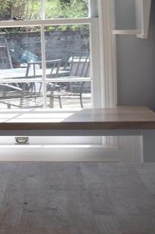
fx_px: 647
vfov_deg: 20.2
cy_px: 44
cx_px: -152
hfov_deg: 12.2
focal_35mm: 100
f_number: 8
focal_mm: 18
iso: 400
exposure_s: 1/250
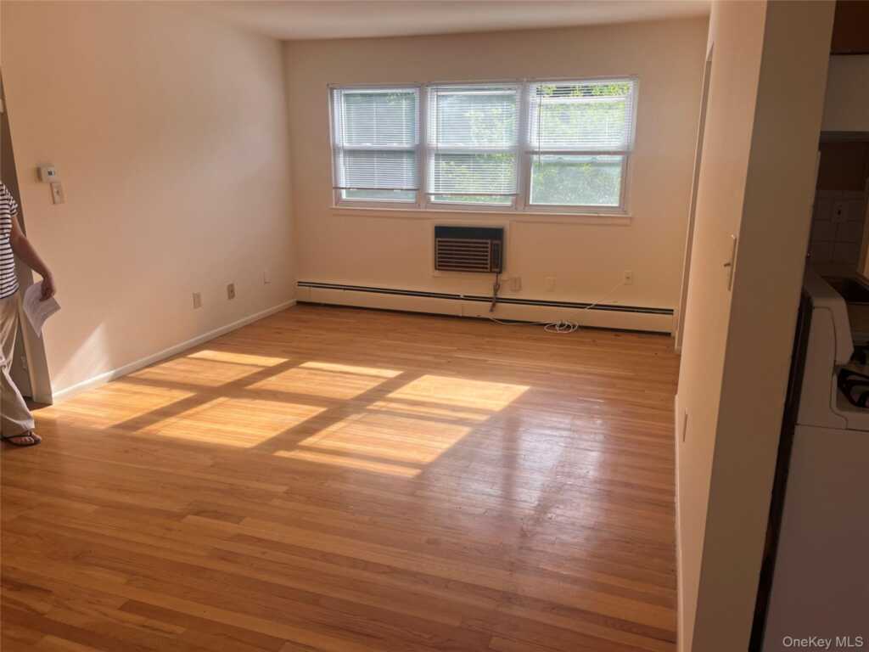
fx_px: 653
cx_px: 434
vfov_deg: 53.1
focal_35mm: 26
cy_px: 326
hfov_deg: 67.3
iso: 50
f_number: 1.6
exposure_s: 1/350
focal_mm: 5.1
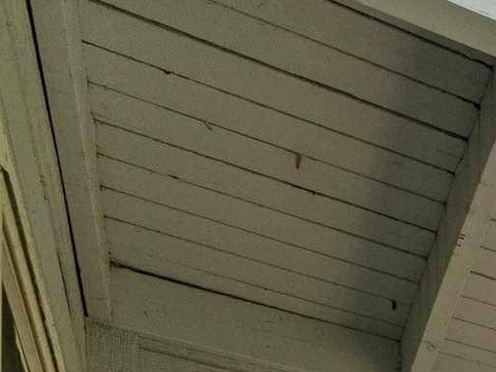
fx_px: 1288
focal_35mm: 90
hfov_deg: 12.5
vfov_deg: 12.1
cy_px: 967
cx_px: 1376
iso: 400
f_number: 13
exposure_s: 1/80
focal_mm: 15.5
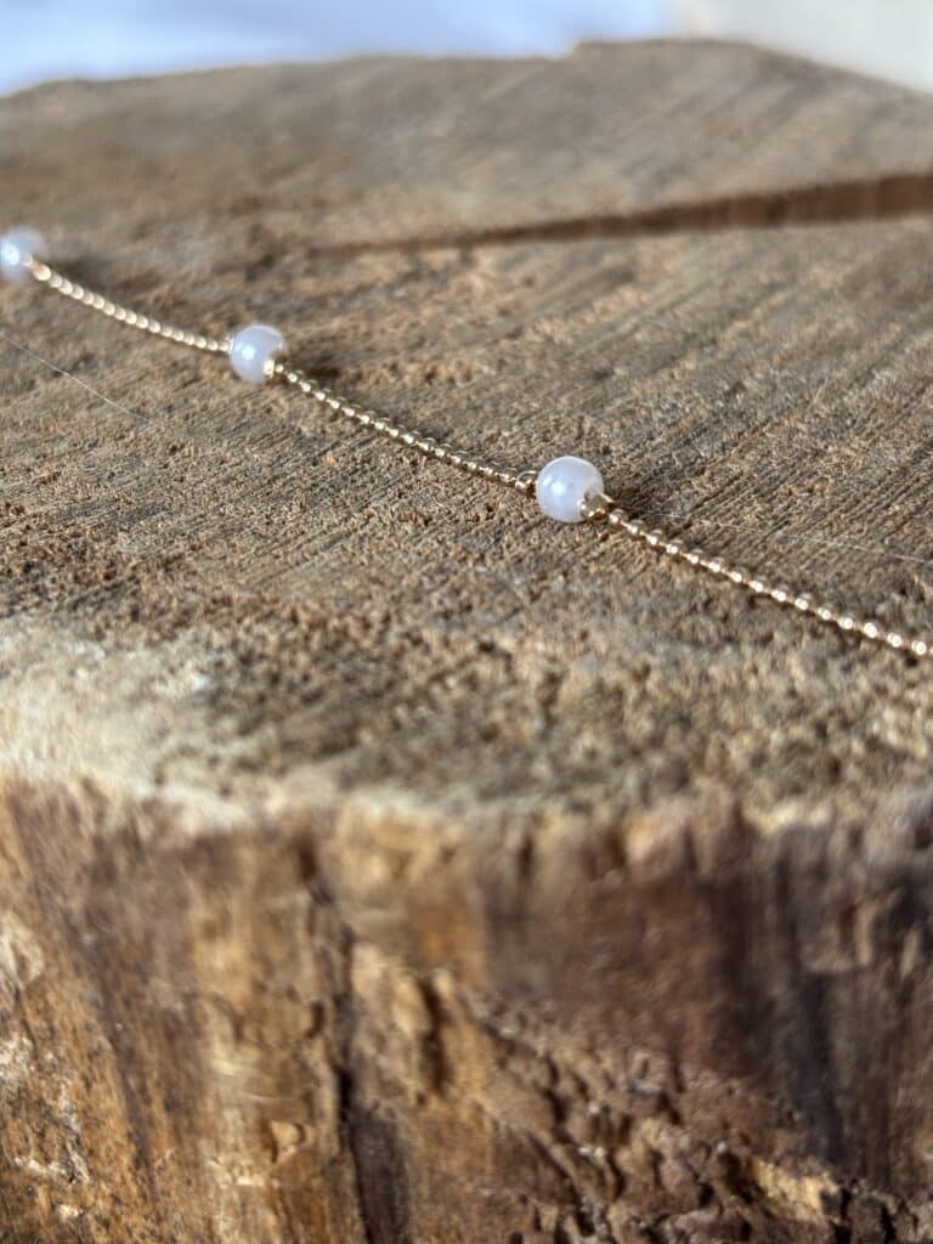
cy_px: 622
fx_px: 1869
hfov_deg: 28.0
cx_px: 466
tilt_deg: -39.8
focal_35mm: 52
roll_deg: -2.7
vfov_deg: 36.8
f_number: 1.6
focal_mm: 5.96
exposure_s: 1/60
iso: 100
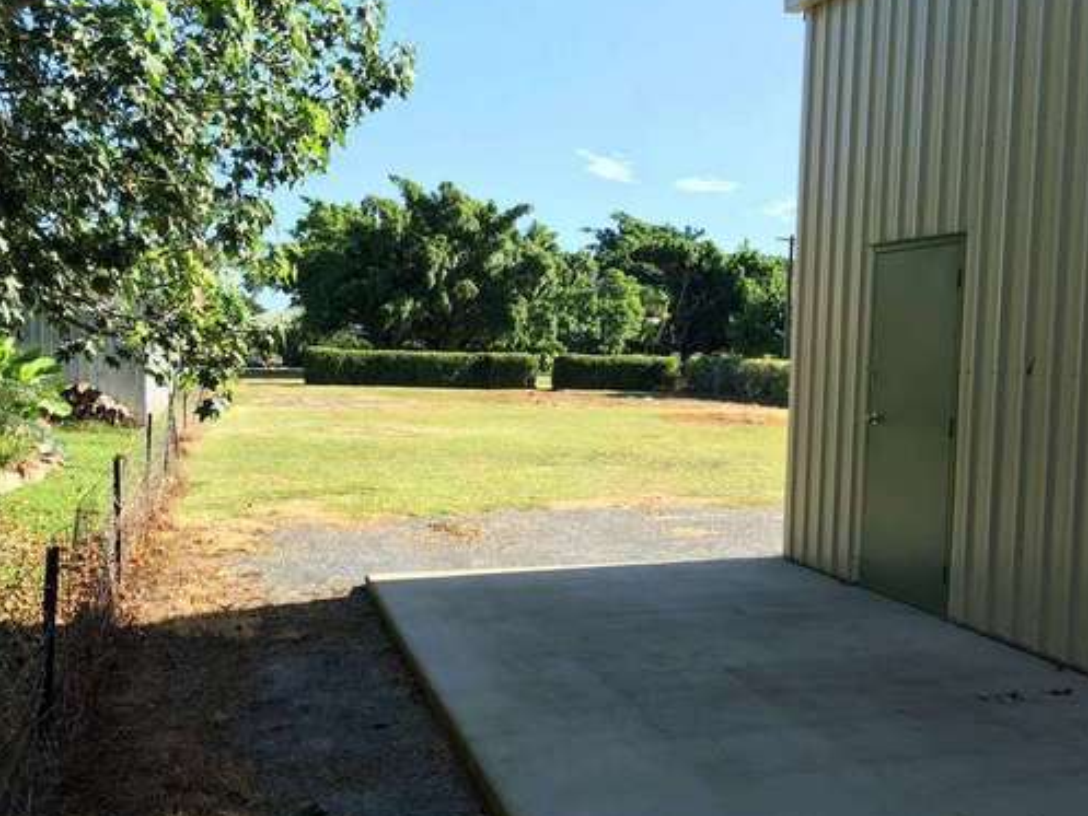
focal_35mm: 35
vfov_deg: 40.7
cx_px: 580
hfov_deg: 52.6
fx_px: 1100
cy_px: 429
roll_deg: -1.6
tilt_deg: -2.9
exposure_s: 1/386
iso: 25
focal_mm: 4.15
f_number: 2.2
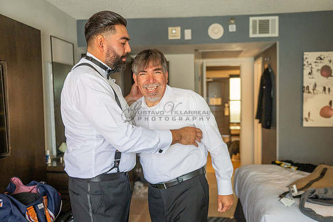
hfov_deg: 58.7
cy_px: 111
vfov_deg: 41.1
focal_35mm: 32
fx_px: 296
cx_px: 166
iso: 1250
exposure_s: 1/200
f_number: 3.2
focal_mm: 32
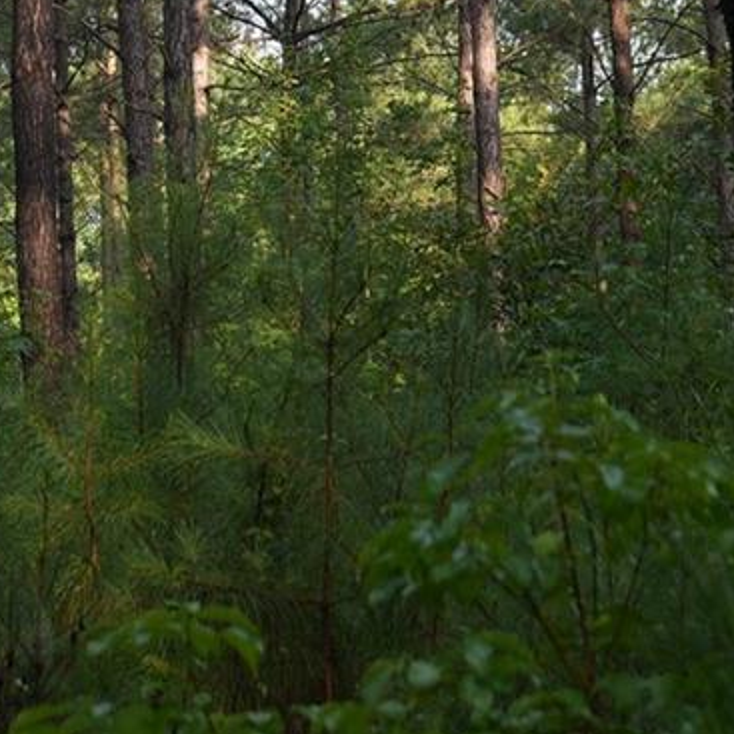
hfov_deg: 10.4
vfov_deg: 10.3
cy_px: -257
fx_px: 3982
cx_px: 4
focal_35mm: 166
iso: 100
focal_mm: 35
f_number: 4
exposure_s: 1/80
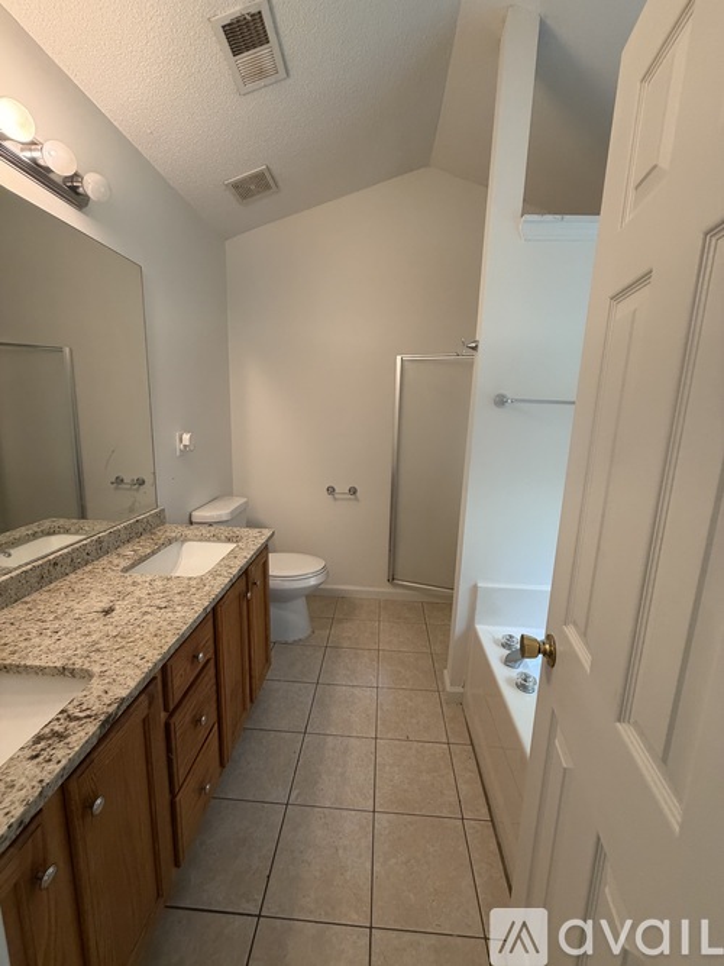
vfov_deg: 102.1
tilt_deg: -10.6
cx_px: 362
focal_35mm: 14
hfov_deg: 85.7
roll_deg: -0.1
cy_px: 483
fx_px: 391
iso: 250
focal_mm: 2.22
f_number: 2.2
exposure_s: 1/60
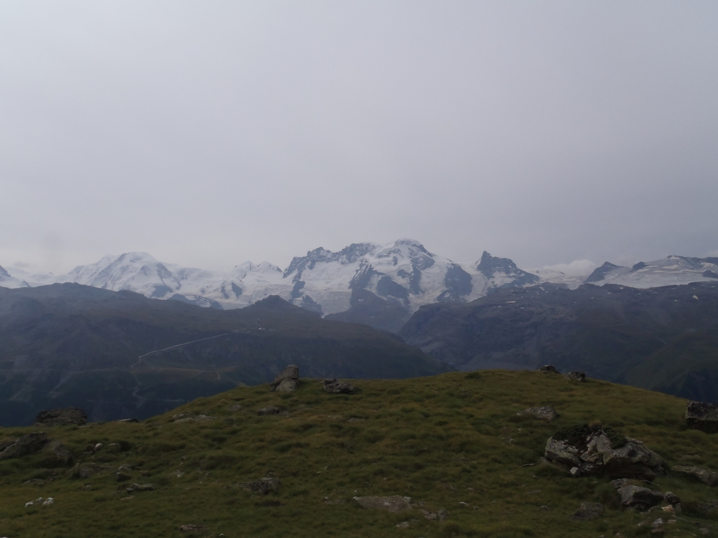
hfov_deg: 63.4
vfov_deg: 49.7
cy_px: 269
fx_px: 581
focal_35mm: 28
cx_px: 359
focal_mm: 5
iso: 80
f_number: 5.6
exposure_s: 1/800
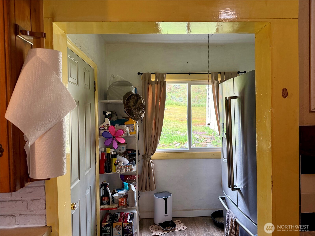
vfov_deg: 56.8
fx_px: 218
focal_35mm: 24
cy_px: 118
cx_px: 158
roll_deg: +0.8
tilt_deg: -1.7
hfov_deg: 71.6
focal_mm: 6.76
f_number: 1.78
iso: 200
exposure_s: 1/196
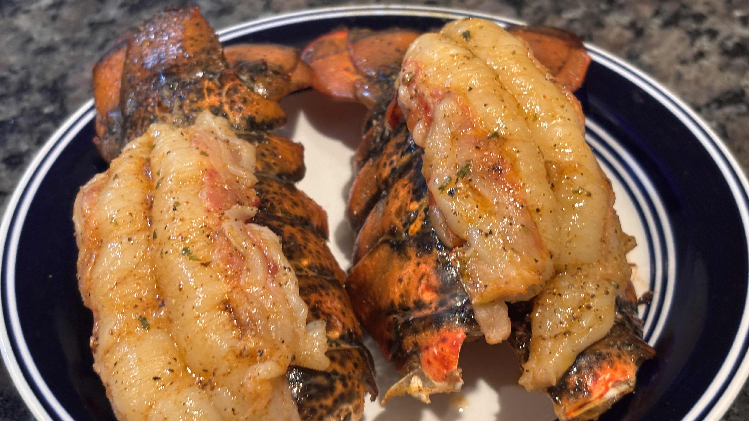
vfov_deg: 21.1
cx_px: 373
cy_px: 232
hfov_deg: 36.6
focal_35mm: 57
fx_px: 1132
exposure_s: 1/40
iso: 250
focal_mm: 5.96
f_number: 1.6
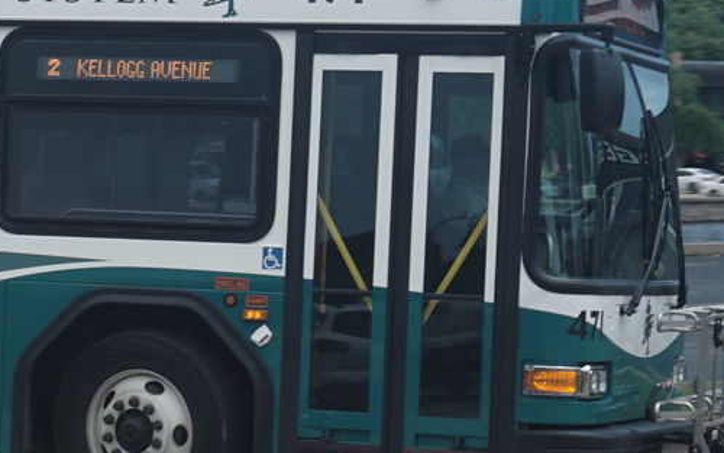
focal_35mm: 176
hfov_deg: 11.6
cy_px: 210
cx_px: -207
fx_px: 3474
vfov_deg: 7.5
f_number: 9
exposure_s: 1/200
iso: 100
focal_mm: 30
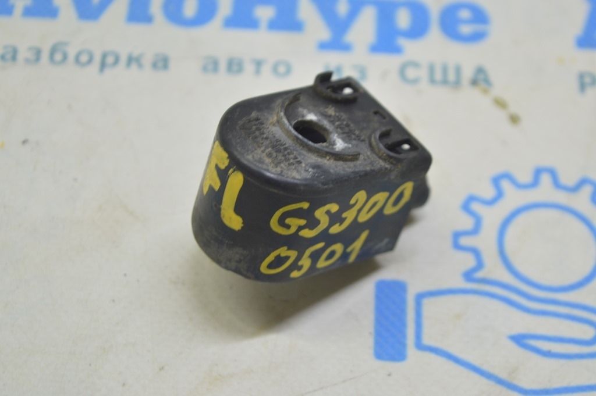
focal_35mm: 82
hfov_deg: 24.6
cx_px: 298
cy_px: 198
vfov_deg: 16.5
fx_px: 1365
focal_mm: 55
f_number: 5.6
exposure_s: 1/20
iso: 400
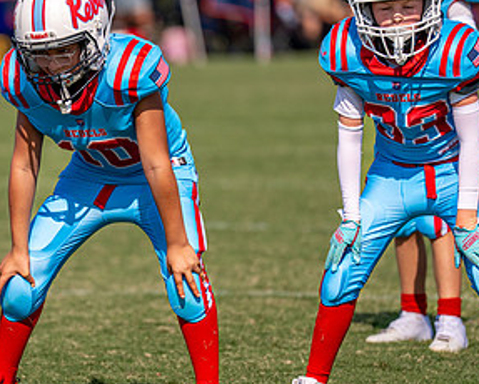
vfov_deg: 3.5
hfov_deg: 4.4
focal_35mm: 444
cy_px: 172
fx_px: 6299
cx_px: 86
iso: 125
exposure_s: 1/4000
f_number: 2.8
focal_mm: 200
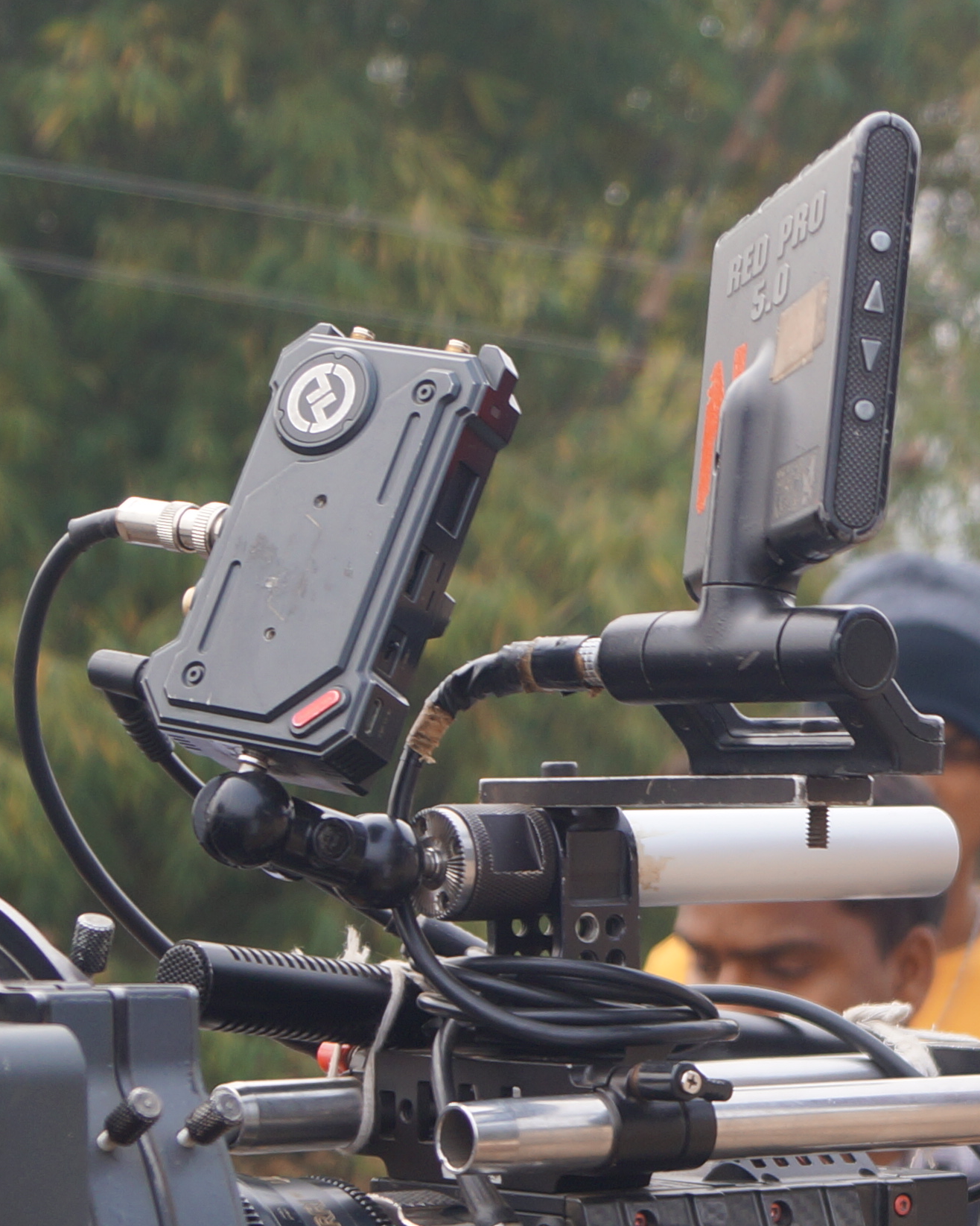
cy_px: 1035
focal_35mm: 112
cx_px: 1289
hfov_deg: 13.3
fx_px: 4061
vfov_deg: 17.0
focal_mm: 24
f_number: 4
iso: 100
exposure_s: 1/200
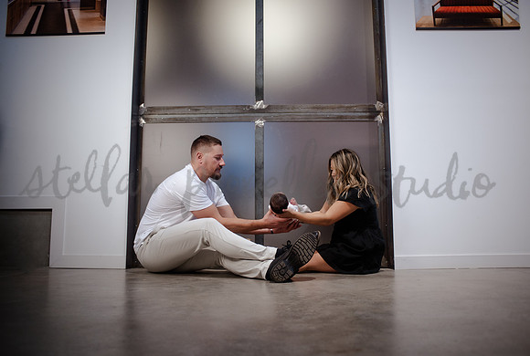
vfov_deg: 46.3
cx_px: 262
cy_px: 178
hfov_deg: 64.9
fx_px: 417
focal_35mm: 28
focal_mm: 28
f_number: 2.8
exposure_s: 1/100
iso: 800
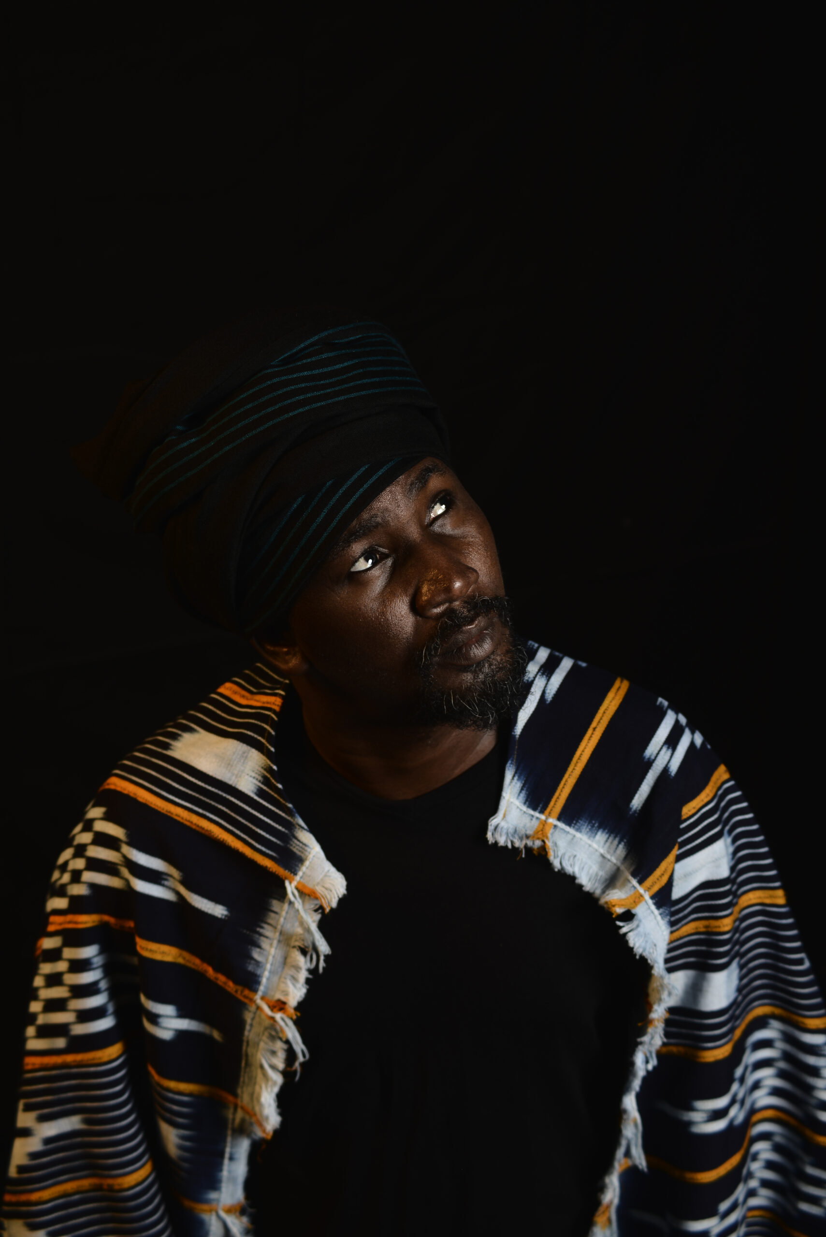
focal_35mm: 75
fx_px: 2579
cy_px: 618
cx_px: 413
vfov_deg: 27.0
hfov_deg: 18.2
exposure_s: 1/200
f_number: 5.6
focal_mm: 75
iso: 100
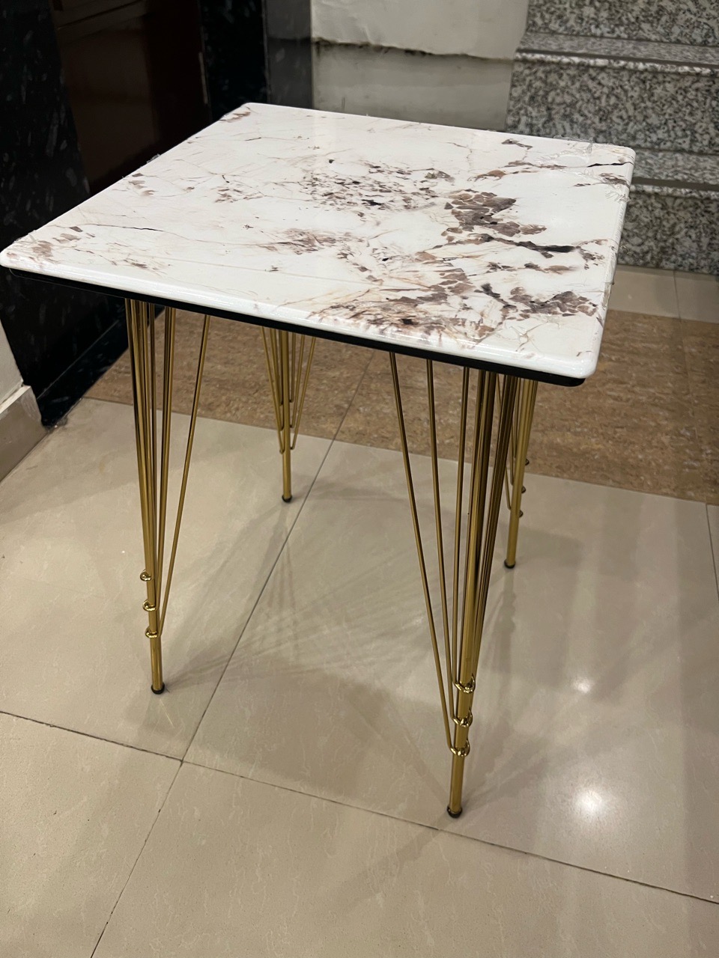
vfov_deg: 67.3
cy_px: 479
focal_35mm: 26
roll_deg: -0.3
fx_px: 720
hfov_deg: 53.1
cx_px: 360
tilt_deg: -39.6
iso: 80
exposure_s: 1/50
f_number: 1.5
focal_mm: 5.7
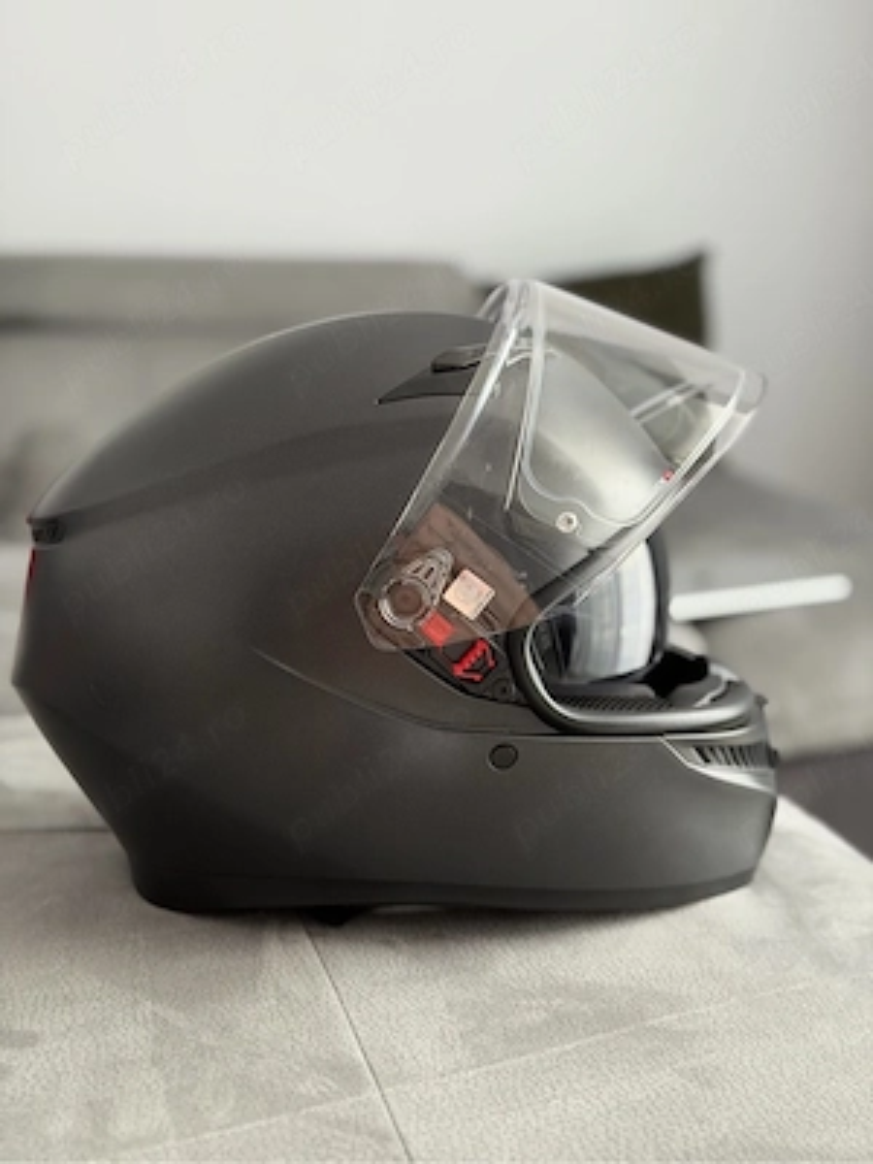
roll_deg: -0.9
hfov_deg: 30.3
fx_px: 1614
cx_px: 436
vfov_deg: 39.7
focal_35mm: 48
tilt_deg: -10.1
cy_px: 582
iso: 100
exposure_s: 1/81
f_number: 1.78
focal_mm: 6.76
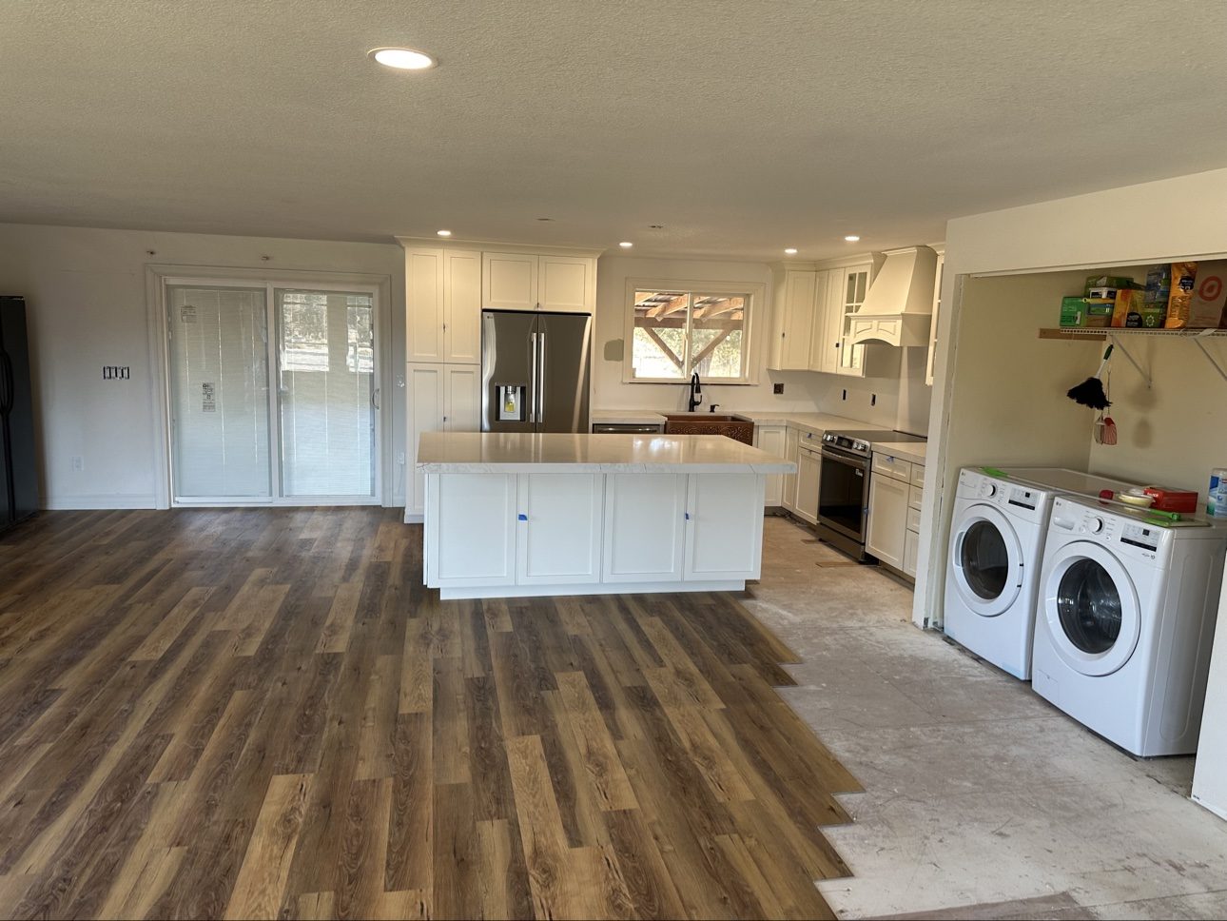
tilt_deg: -8.2
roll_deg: -1.4
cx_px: 614
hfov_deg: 71.6
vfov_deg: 56.8
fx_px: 851
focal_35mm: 24
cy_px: 460
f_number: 1.78
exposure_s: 1/121
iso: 160
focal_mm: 6.86
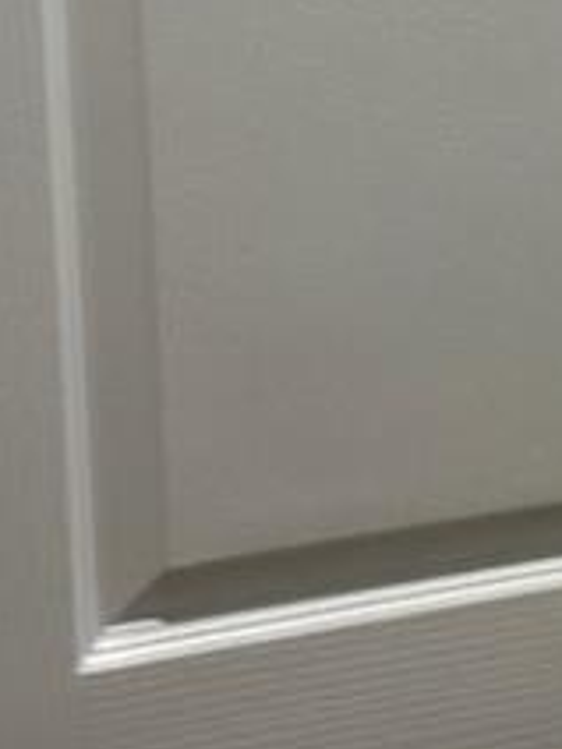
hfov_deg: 10.6
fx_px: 2944
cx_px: 785
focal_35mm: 136
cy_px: -71
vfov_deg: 14.2
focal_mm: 6.76
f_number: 1.78
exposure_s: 1/60
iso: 160
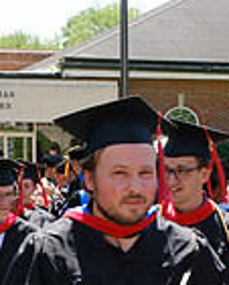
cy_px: 360
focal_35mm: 125
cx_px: 132
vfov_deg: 14.8
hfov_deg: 12.4
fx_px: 1058
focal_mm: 16
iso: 200
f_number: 10
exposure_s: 1/60
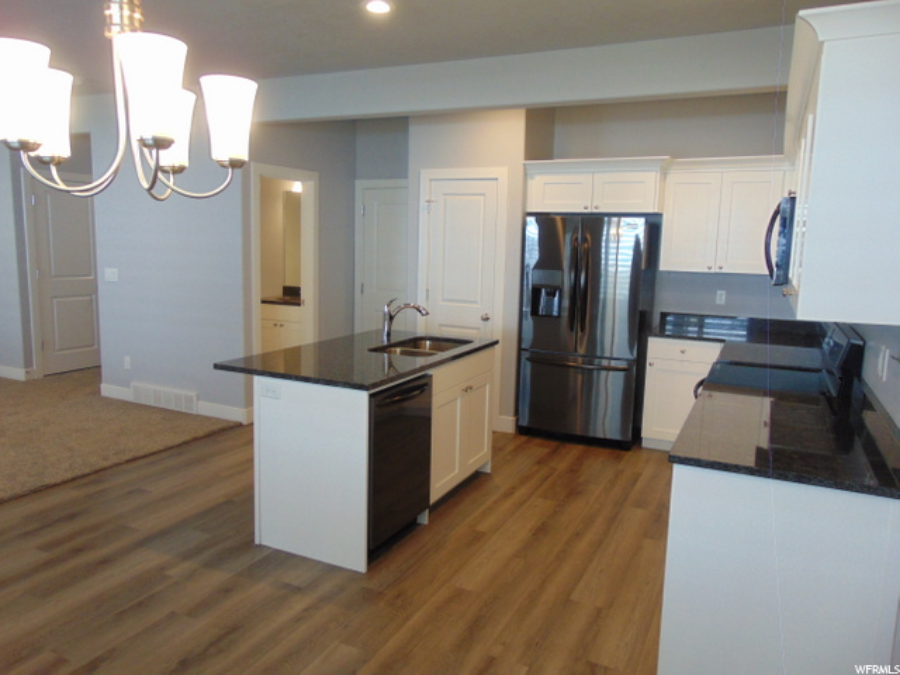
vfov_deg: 54.9
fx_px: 650
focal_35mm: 25
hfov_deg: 69.4
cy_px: 338
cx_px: 450
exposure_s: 1/30
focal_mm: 4.5
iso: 160
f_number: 3
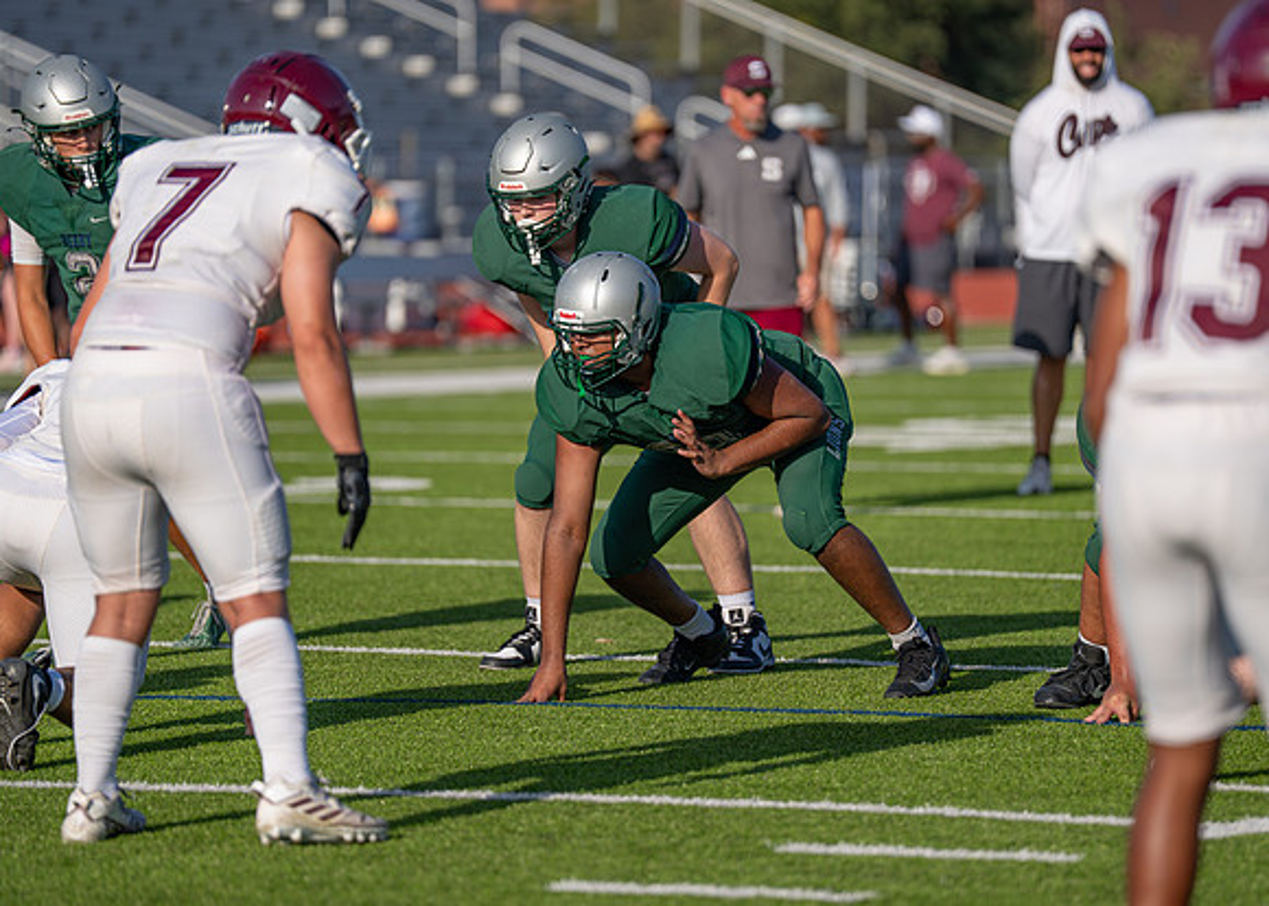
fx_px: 8311
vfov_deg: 6.2
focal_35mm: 231
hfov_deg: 8.7
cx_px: 643
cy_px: 411
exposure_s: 1/3200
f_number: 2.8
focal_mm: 200
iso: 160
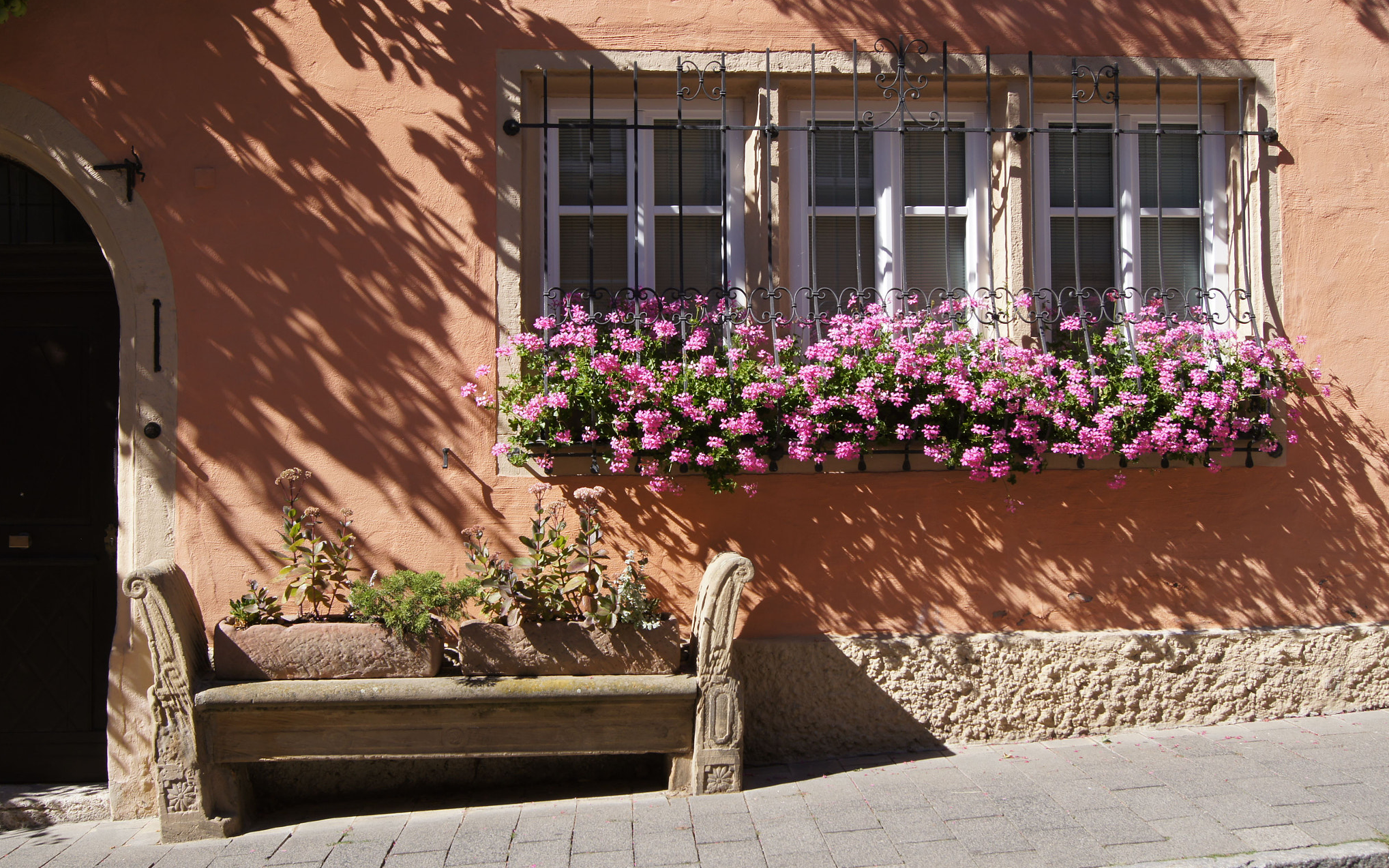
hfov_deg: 46.2
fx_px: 1628
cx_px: 693
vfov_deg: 29.9
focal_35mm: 43
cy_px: 445
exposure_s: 1/125
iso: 100
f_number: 10
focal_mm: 28
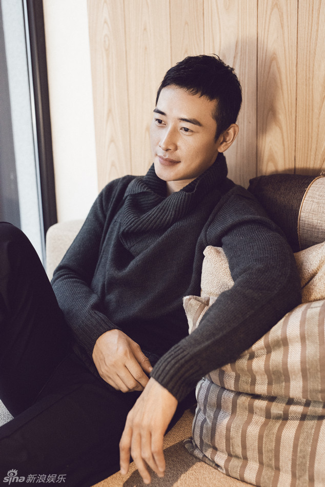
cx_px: 162
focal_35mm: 50
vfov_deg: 39.6
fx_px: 677
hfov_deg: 27.0
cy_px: 244
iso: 2000
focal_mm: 50
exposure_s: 1/100
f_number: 2.8
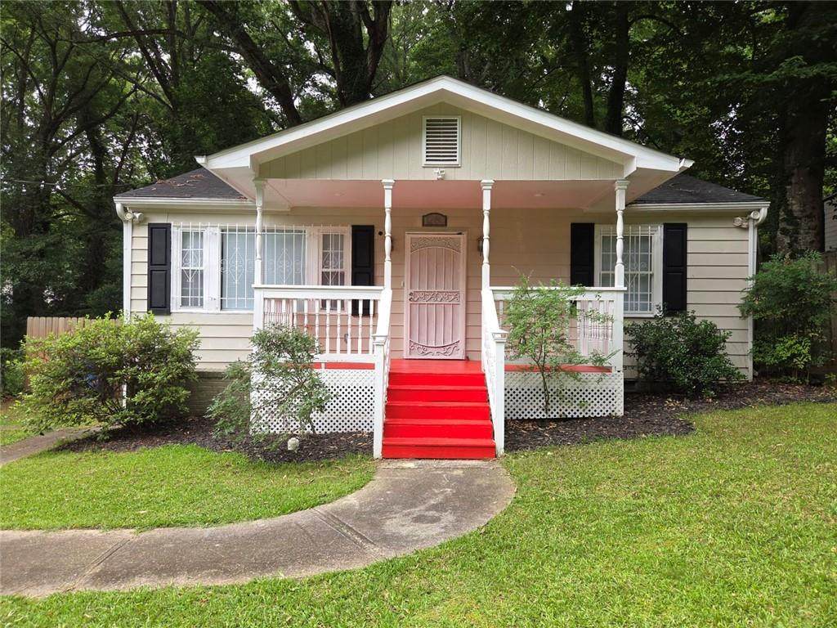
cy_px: 314
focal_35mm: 23
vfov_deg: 58.9
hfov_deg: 73.9
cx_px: 418
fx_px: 556
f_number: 1.8
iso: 32
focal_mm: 5.4
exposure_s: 1/120
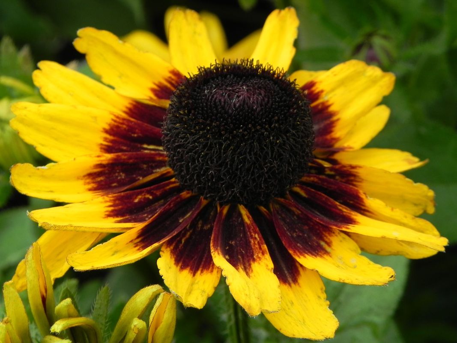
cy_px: 172
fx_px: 2138
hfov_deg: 12.2
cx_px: 228
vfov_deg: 9.2
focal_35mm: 162
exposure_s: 1/320
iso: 160
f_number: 5
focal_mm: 28.8
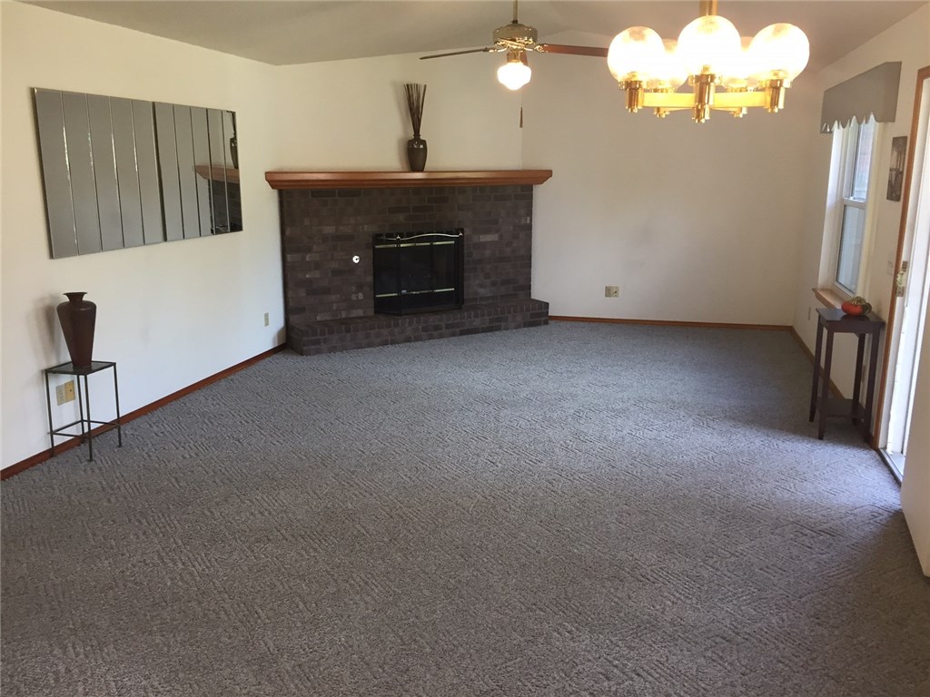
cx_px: 465
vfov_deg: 48.2
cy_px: 348
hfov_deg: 61.7
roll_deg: -1.3
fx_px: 779
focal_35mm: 29
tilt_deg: -11.6
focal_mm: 4.15
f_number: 2.2
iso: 32
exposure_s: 1/30
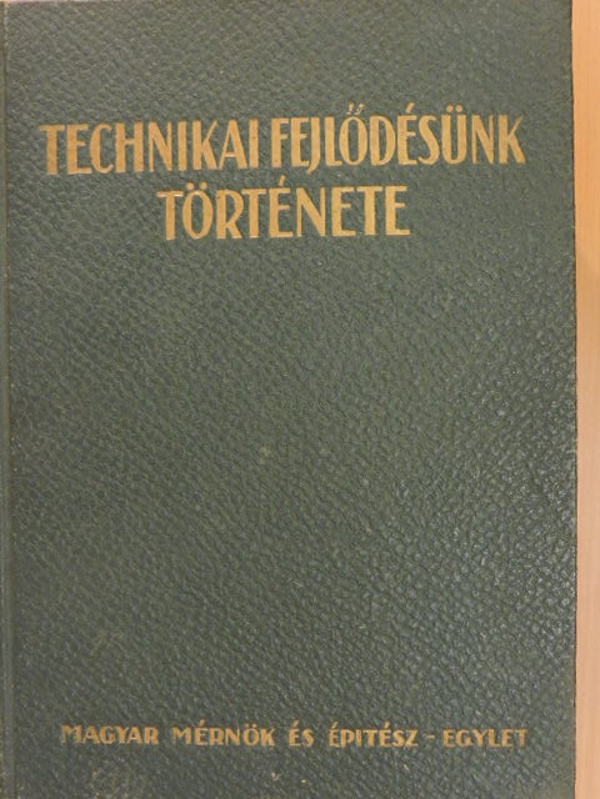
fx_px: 1040
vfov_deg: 42.1
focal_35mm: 45
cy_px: 400
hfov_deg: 32.2
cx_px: 300
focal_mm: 8.1
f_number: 8
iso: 800
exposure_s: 1/6
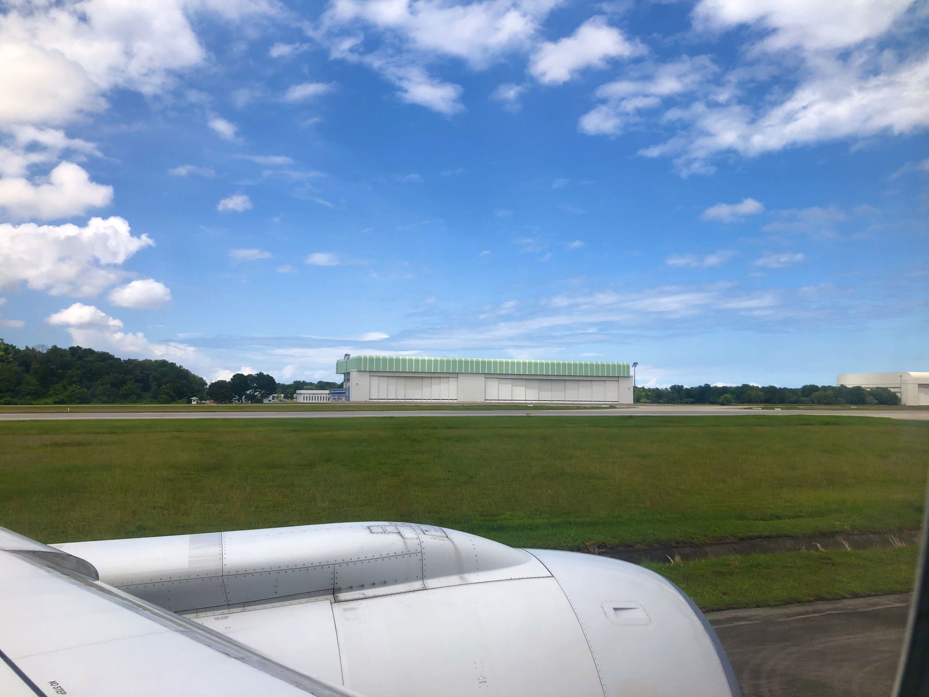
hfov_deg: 63.4
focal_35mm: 28
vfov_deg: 49.7
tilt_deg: +5.9
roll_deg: -1.7
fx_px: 751
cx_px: 464
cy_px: 348
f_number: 1.8
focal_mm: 3.99
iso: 20
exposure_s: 1/1656
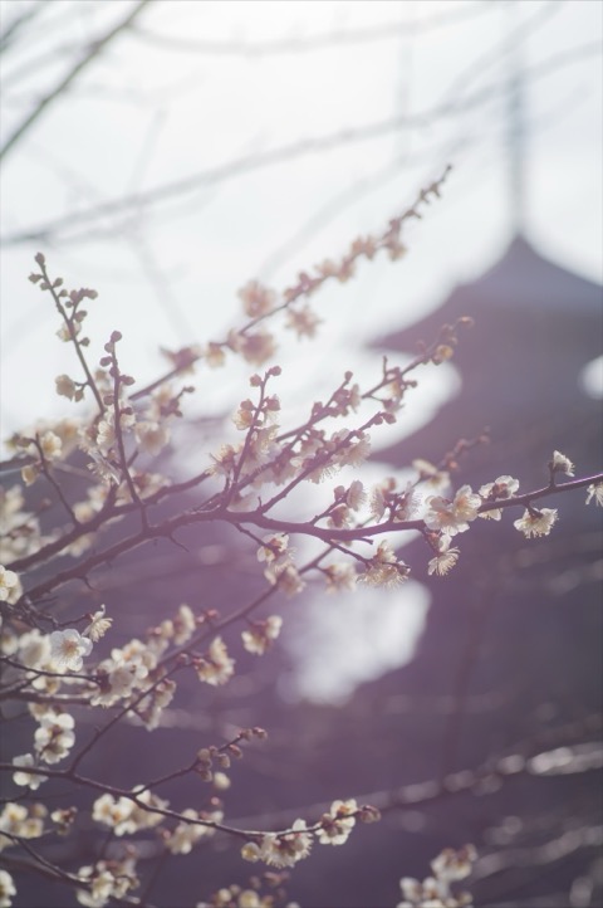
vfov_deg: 13.7
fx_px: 3776
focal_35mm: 150
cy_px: 454
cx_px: 302
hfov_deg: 9.1
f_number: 5.6
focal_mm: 100
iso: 200
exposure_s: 1/2000
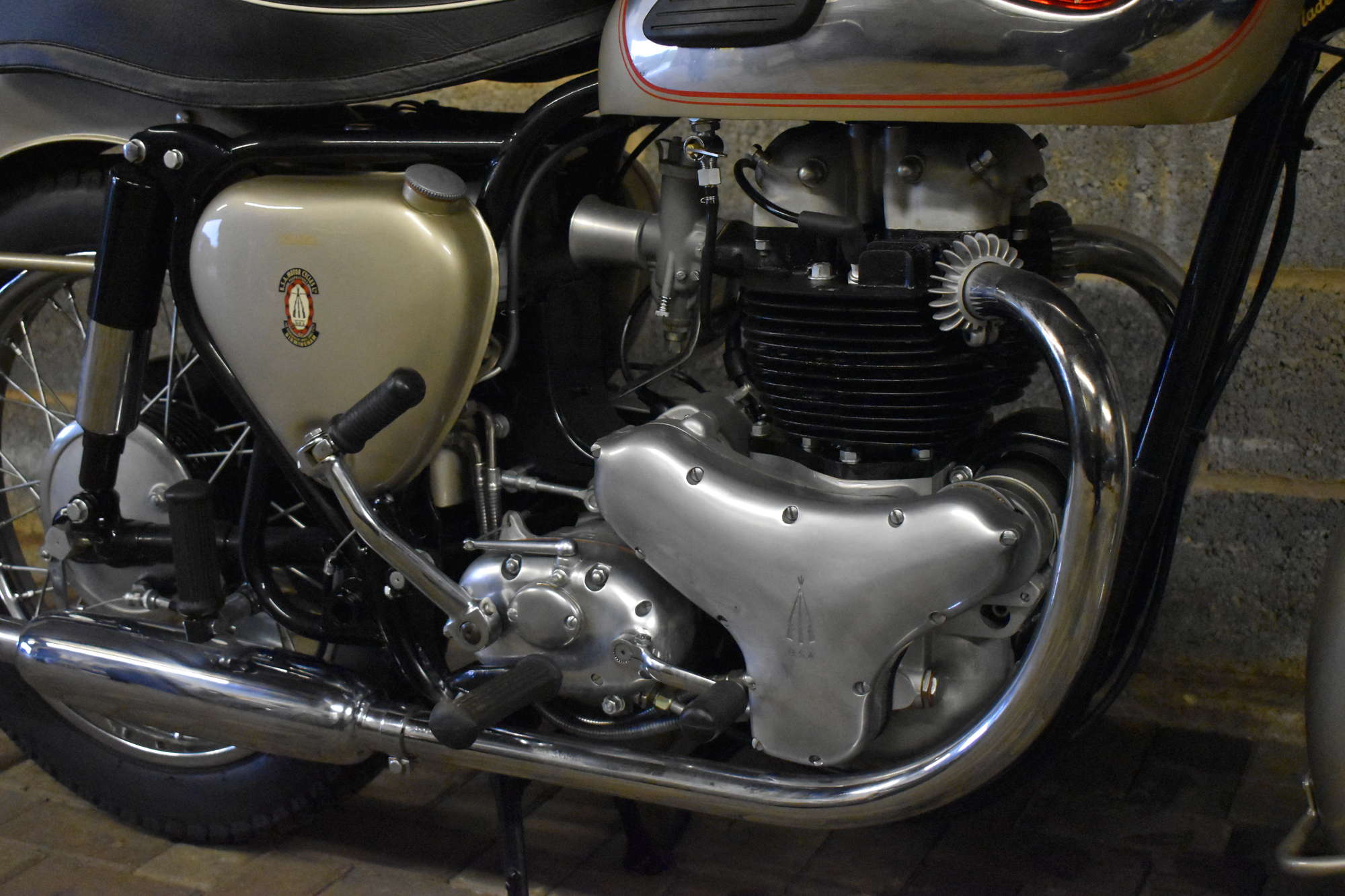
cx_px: 672
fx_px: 1737
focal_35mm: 46
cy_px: 448
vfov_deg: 28.9
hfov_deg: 42.3
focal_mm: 31
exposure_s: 1/125
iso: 8000
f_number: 4.2
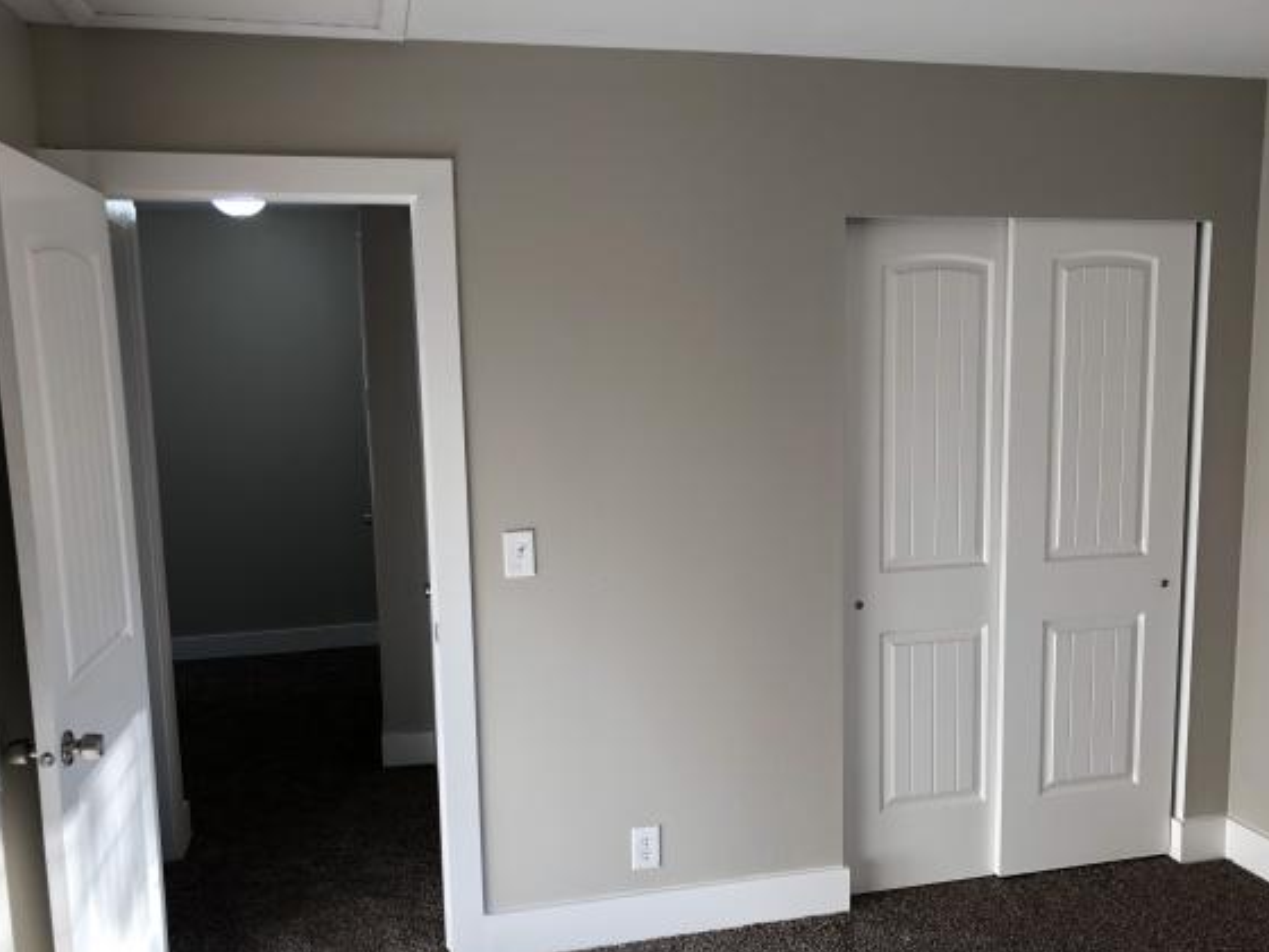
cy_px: 537
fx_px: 1173
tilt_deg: -5.0
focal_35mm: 32
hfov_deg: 56.8
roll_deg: +0.8
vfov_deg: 44.1
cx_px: 680
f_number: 1.8
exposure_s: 1/120
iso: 64
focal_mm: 4
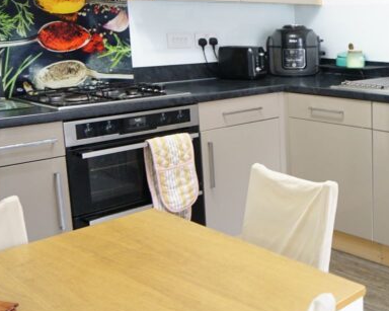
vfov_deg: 31.9
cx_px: 418
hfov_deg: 34.6
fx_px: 541
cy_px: 115
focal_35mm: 47
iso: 400
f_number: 4
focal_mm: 16
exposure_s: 1/13
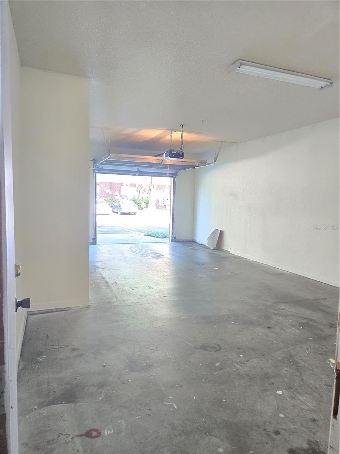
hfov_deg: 58.9
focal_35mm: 23
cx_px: 170
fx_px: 301
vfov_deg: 73.9
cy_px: 227
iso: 500
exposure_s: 1/120
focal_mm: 5.4
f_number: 1.8
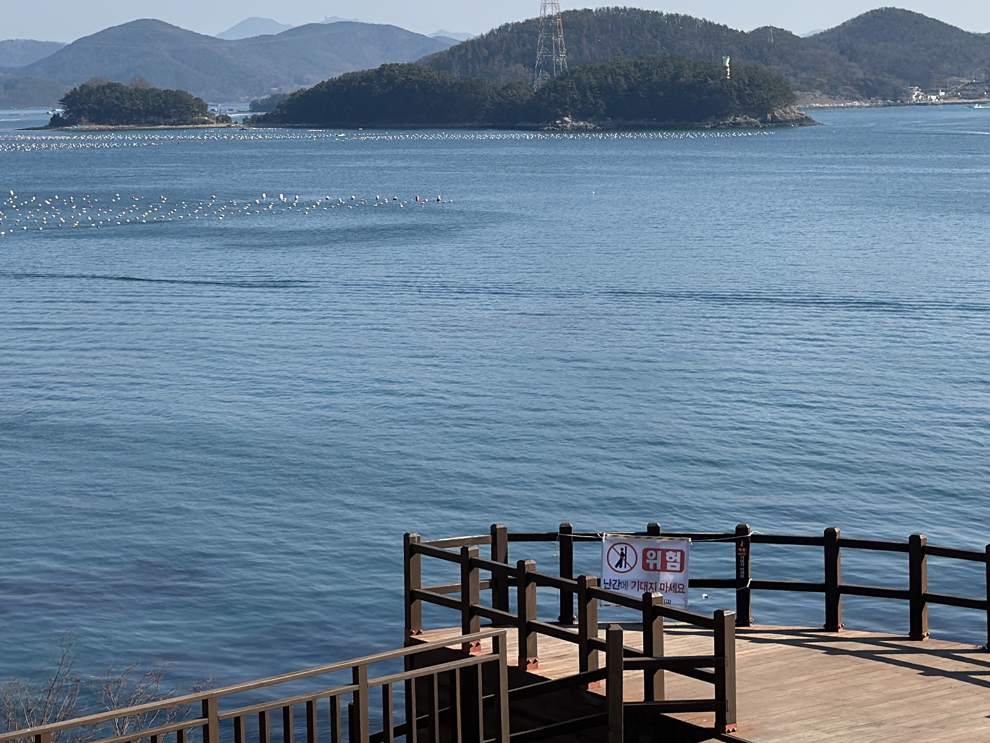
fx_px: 2460
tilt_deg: -2.3
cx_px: 446
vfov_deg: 17.1
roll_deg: +1.4
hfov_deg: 22.7
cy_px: 210
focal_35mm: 86
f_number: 1.78
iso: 80
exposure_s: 1/6623
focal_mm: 6.86
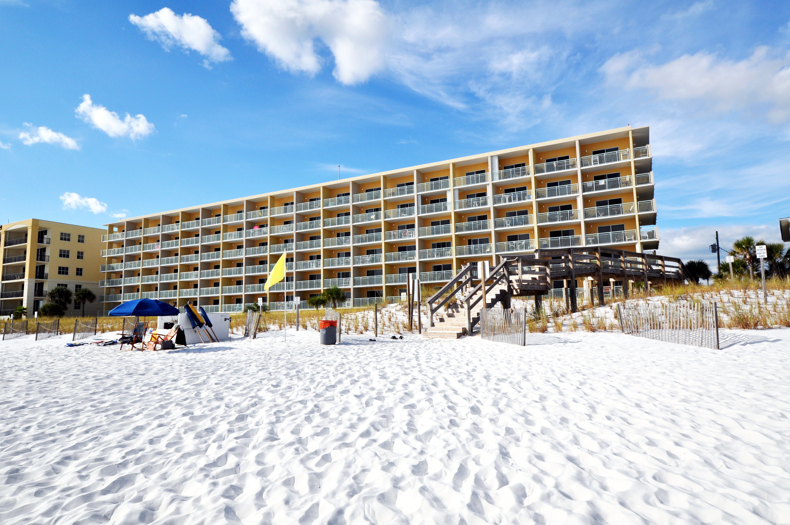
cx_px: 395
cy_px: 262
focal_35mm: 21
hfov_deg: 81.3
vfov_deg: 59.4
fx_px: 460
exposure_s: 1/400
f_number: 10
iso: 200
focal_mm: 14
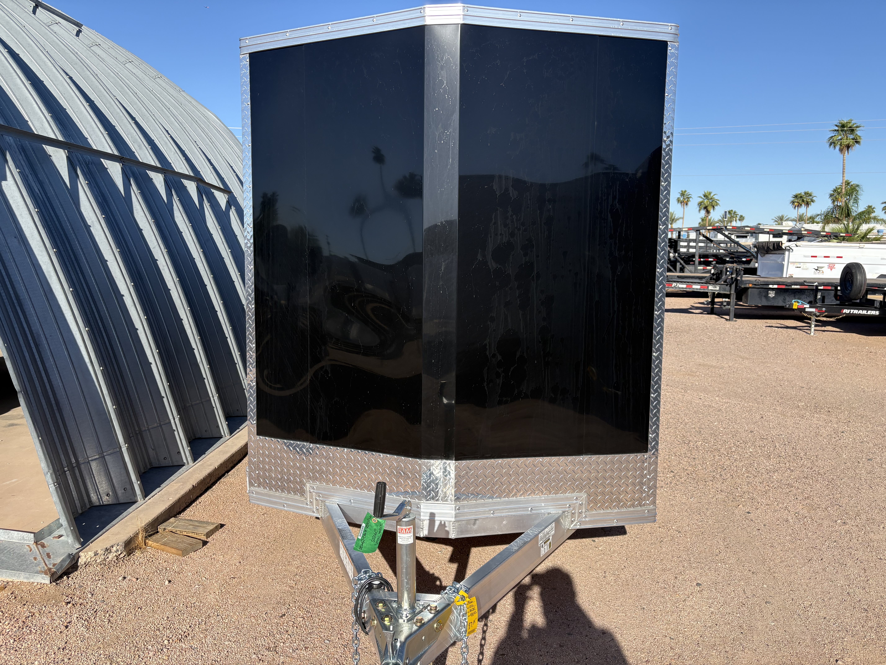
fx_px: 665
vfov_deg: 53.1
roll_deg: -0.7
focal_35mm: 26
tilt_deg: -7.3
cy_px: 332
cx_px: 443
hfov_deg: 67.3
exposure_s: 1/3125
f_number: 1.6
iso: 64
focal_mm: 5.96
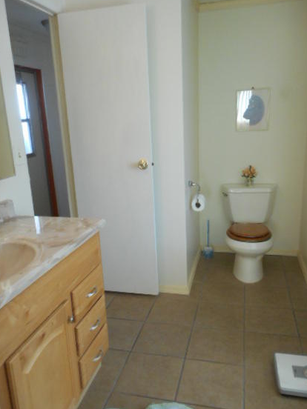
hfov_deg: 48.2
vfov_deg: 61.6
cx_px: 149
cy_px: 214
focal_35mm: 29
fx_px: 343
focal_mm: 4.5
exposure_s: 1/30
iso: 320
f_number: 3.7
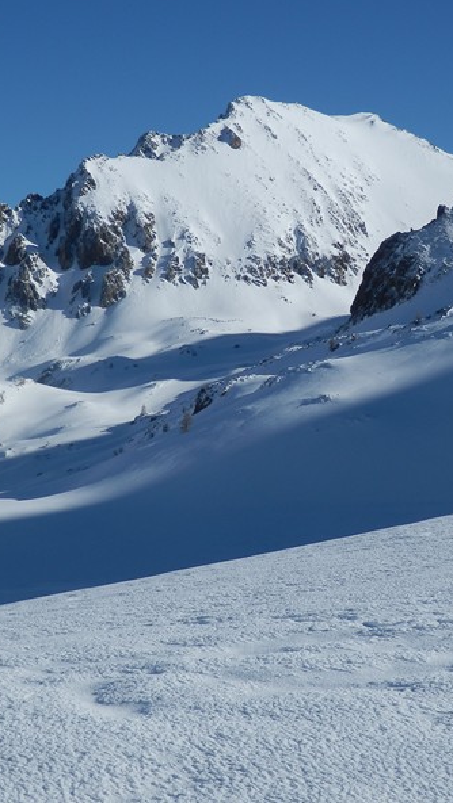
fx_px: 1536
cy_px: 399
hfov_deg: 16.8
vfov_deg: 29.3
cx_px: 286
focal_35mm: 72
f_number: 11.2
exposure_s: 1/200
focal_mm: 8.9
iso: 80
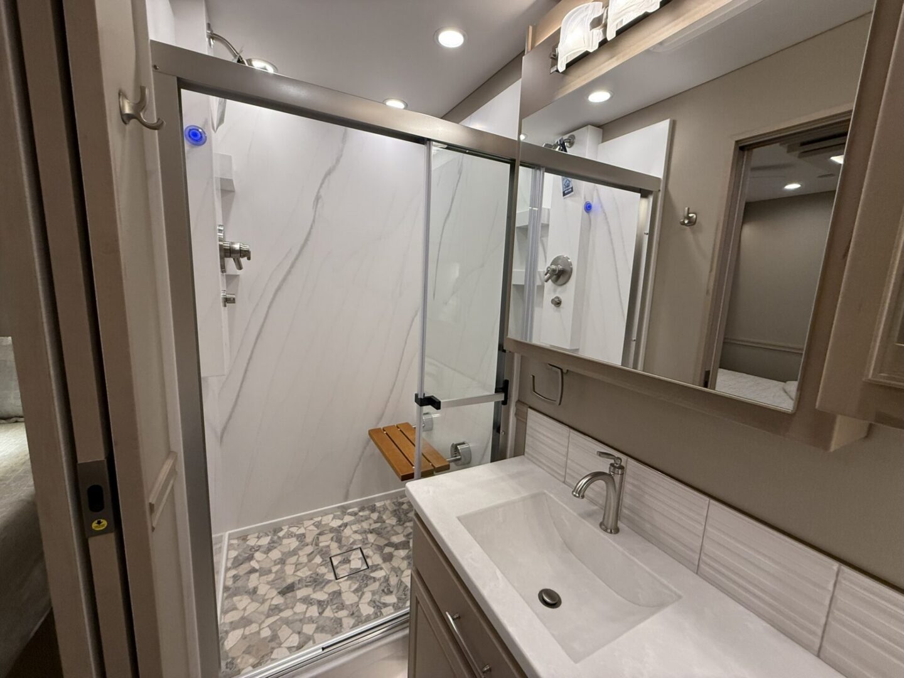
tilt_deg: -8.8
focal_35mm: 14
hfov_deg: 102.1
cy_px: 339
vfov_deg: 85.7
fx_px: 366
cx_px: 452
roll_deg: -1.6
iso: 250
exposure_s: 1/120
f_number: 2.2
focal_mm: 2.22
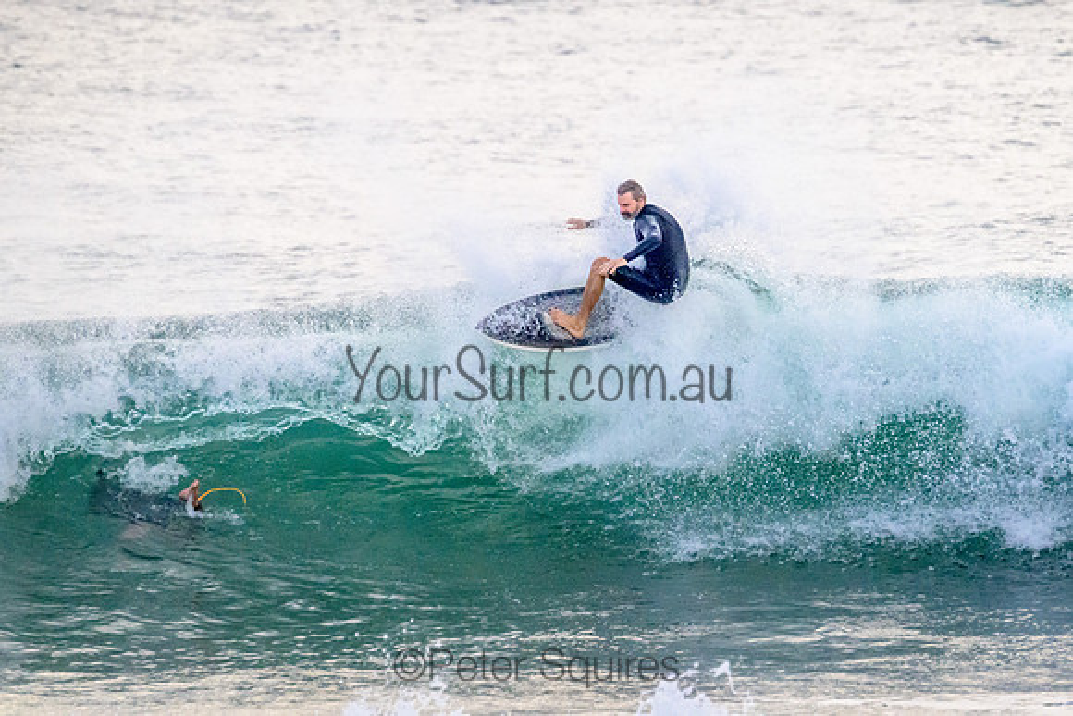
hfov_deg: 2.7
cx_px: 671
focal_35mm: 750
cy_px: 268
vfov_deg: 1.8
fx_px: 22369
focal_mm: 600
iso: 4500
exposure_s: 1/2000
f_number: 11
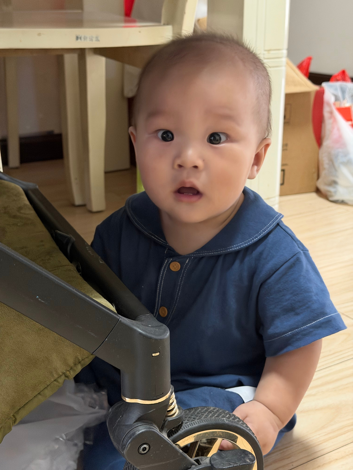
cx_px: 176
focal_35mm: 48
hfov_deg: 30.3
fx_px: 653
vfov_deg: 39.7
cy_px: 235
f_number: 1.78
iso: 500
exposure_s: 1/25
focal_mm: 6.76
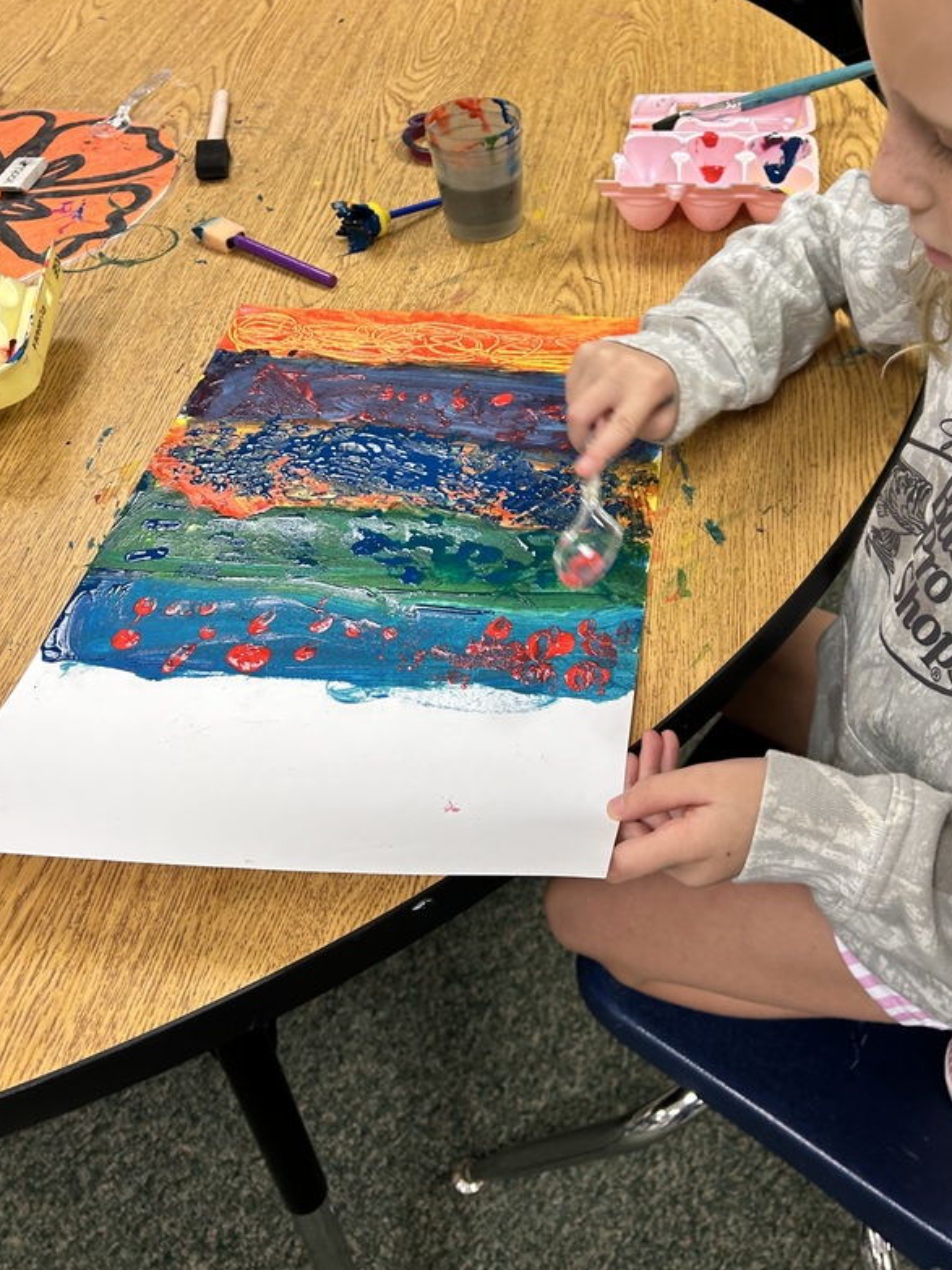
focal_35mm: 34
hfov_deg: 41.5
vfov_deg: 53.6
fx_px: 1247
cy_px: 516
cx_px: 600
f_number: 1.5
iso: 64
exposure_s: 1/60
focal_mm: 5.7
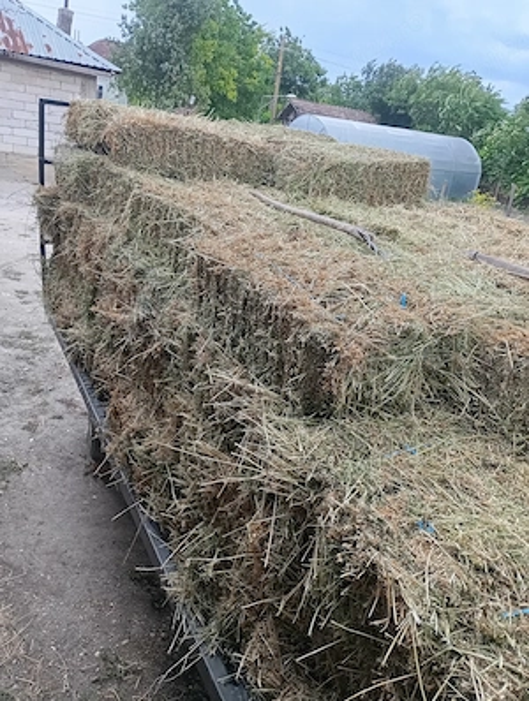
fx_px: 569
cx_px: 264
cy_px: 350
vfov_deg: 63.4
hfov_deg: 49.9
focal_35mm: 28
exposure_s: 1/100
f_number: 1.8
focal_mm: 4.27
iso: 144
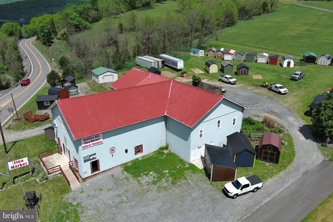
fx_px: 268
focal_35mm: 29
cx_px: 166
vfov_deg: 45.0
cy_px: 111
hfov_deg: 63.7
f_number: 2.8
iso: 101
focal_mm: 10.57
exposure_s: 1/1701
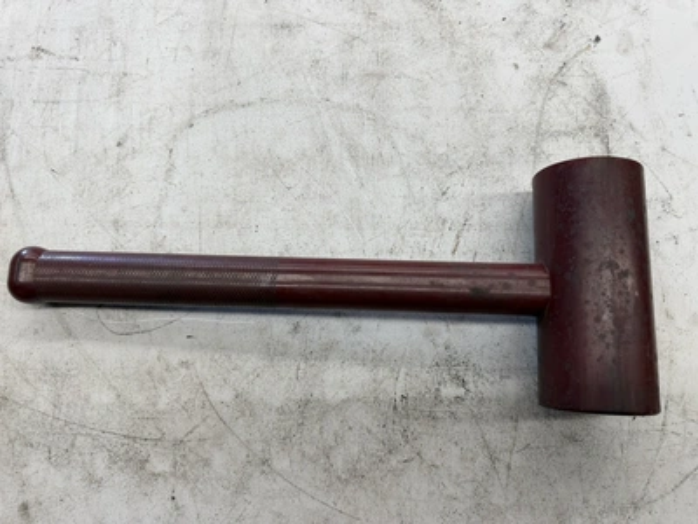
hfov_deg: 71.6
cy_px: 262
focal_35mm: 24
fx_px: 484
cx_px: 349
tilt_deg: -79.5
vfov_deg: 56.8
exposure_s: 1/120
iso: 160
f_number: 1.78
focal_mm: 6.76
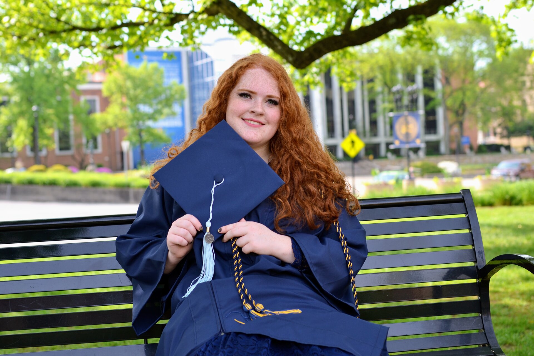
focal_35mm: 52
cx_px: 267
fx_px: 779
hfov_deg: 37.9
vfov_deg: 25.8
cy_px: 178
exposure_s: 1/400
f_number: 2.8
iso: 100
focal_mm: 35
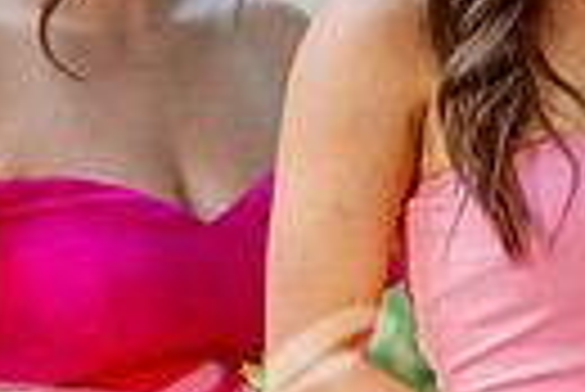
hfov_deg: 3.2
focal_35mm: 648
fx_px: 10542
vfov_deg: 2.1
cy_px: 52
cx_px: 135
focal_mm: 145
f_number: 3.5
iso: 640
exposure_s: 1/125
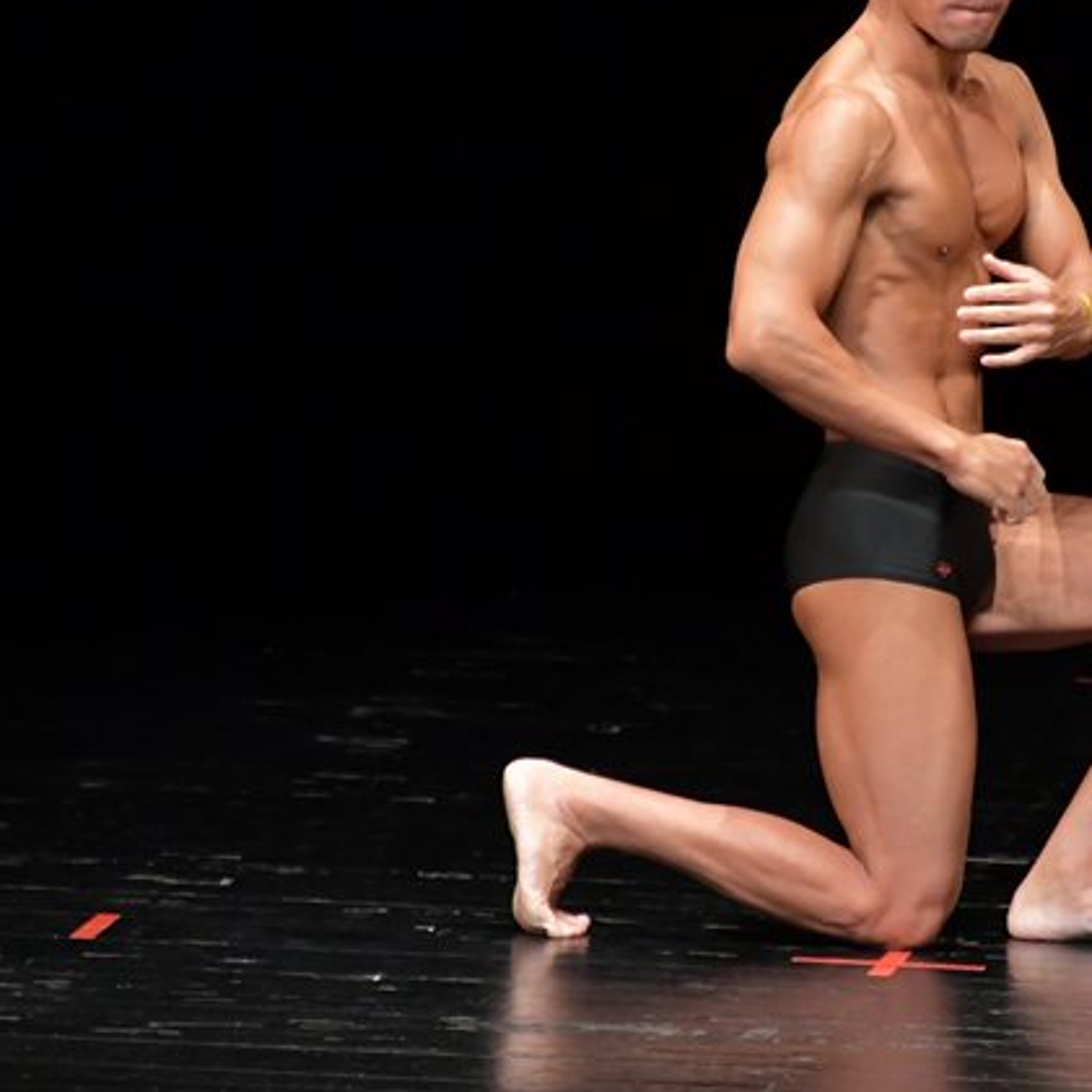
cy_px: 477
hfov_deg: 2.5
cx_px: 977
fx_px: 25126
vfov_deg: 2.5
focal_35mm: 704
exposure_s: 1/400
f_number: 5.6
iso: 4000
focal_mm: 300
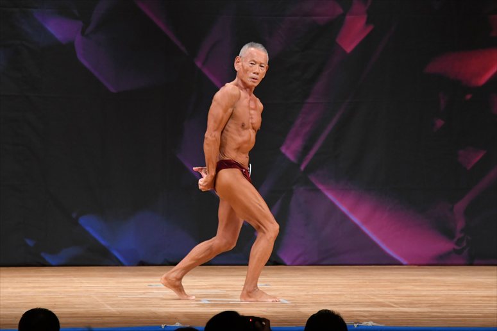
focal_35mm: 285
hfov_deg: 7.2
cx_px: 248
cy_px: 166
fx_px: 3933
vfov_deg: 4.8
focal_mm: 190
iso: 3200
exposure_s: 1/400
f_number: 5.6
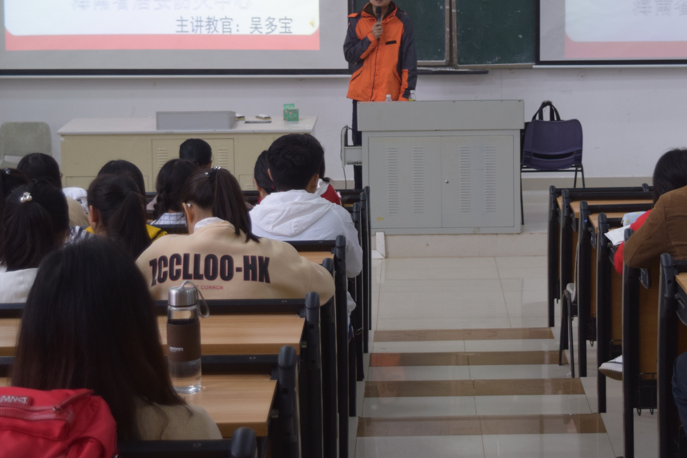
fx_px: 1965
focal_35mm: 103
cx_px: 439
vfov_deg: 13.3
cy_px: 137
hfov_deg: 19.8
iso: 720
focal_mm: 40
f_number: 4.8
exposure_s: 1/30
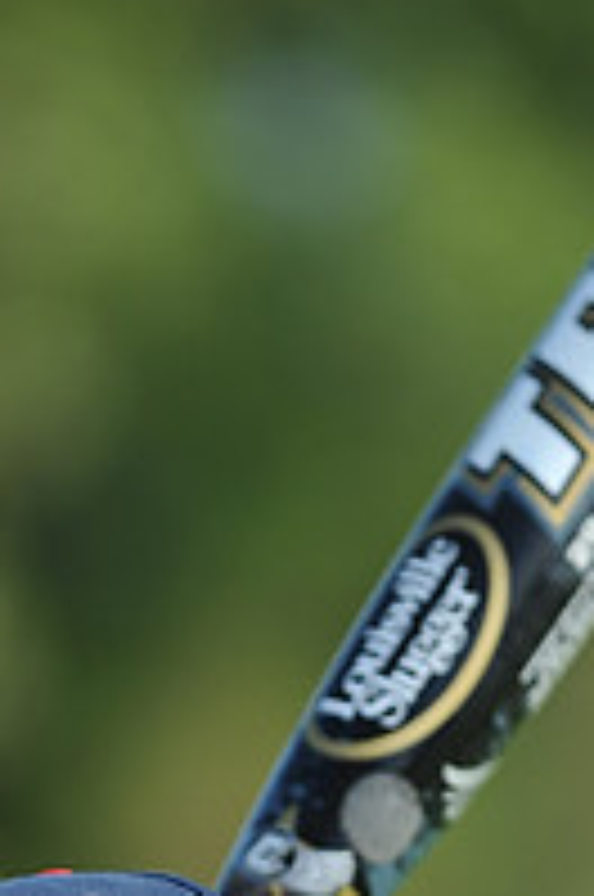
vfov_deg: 3.5
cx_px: 112
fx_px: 14479
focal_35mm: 583
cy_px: 1297
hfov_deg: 2.3
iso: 200
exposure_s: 1/1000
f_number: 4.5
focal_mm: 200
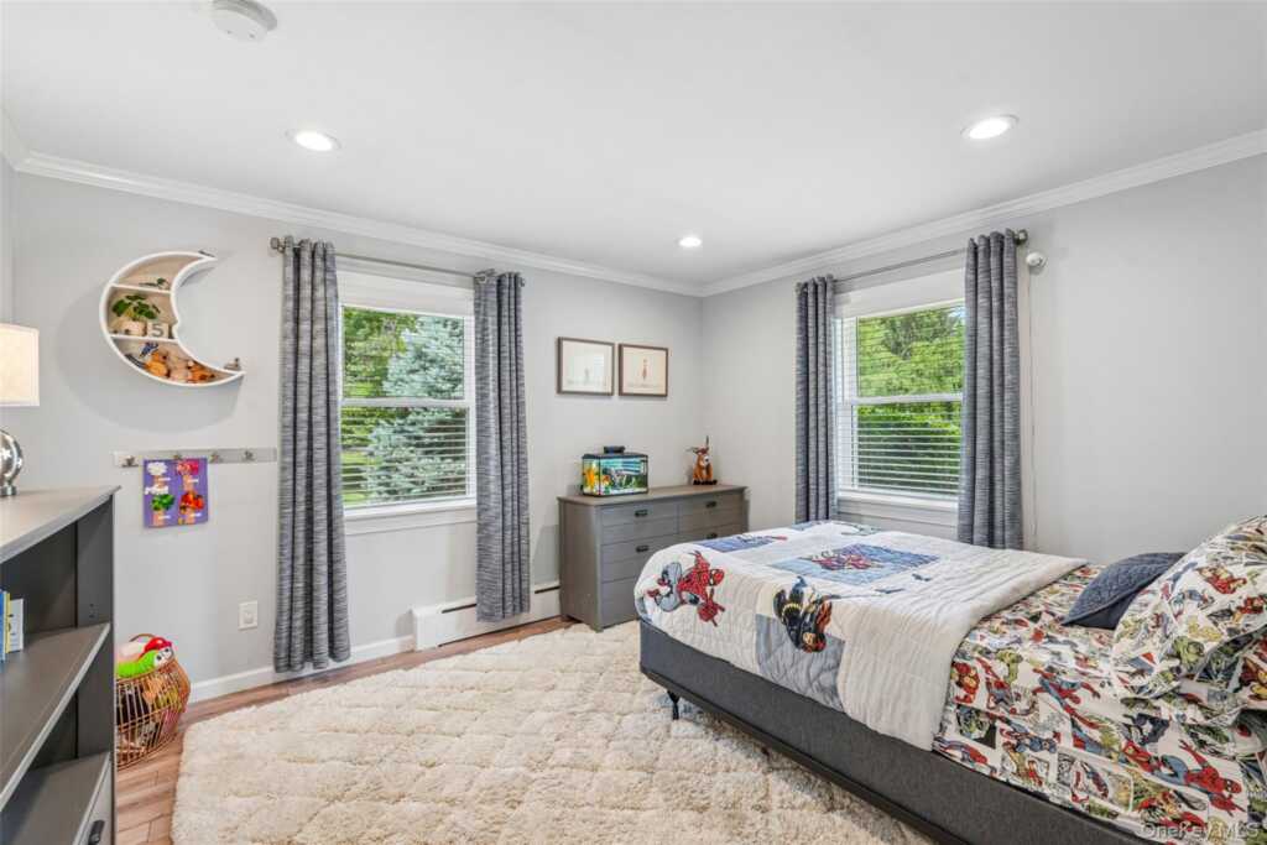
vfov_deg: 73.8
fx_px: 563
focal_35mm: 16
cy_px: 422
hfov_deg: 96.7
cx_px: 634
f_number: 8
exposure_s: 1/15
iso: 400
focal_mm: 16
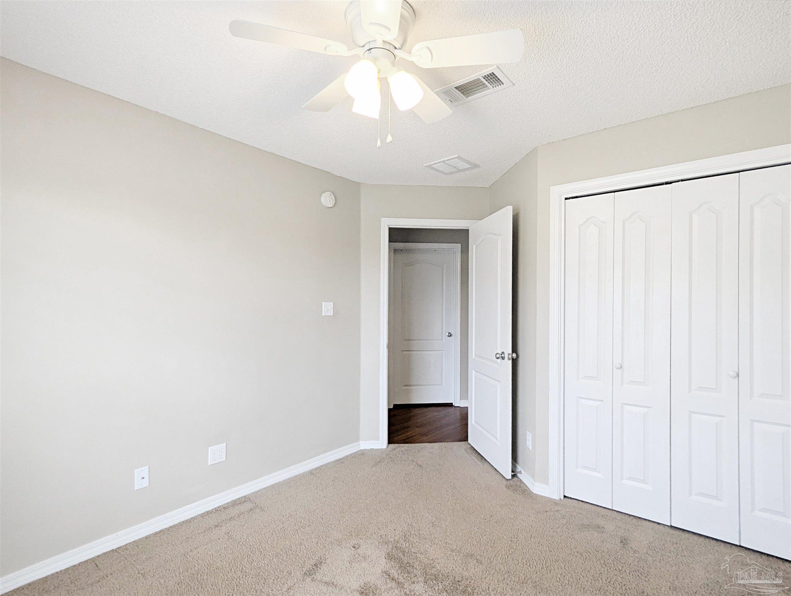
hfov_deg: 94.4
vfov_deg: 78.2
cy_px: 298
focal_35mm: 16
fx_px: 366
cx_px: 396
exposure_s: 1/60
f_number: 2.2
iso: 69
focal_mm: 2.35
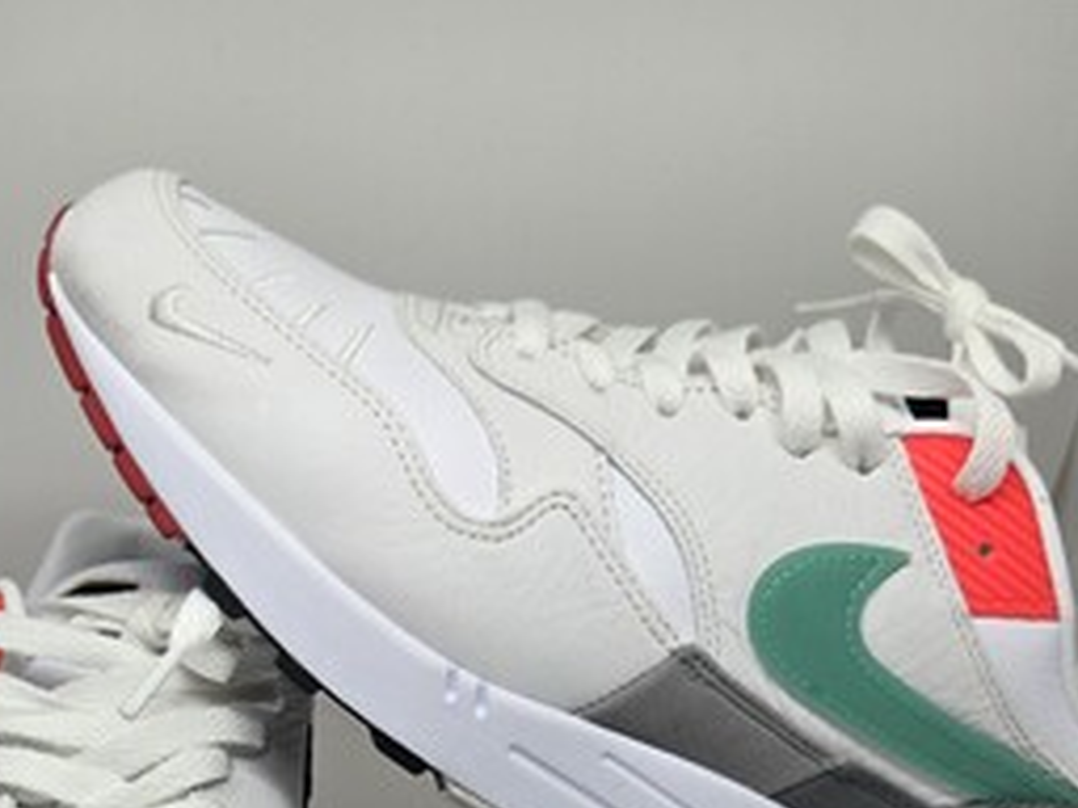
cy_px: 791
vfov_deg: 29.6
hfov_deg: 41.0
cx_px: 408
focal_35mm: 46
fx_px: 1433
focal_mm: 5.4
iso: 80
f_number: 1.8
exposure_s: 1/180
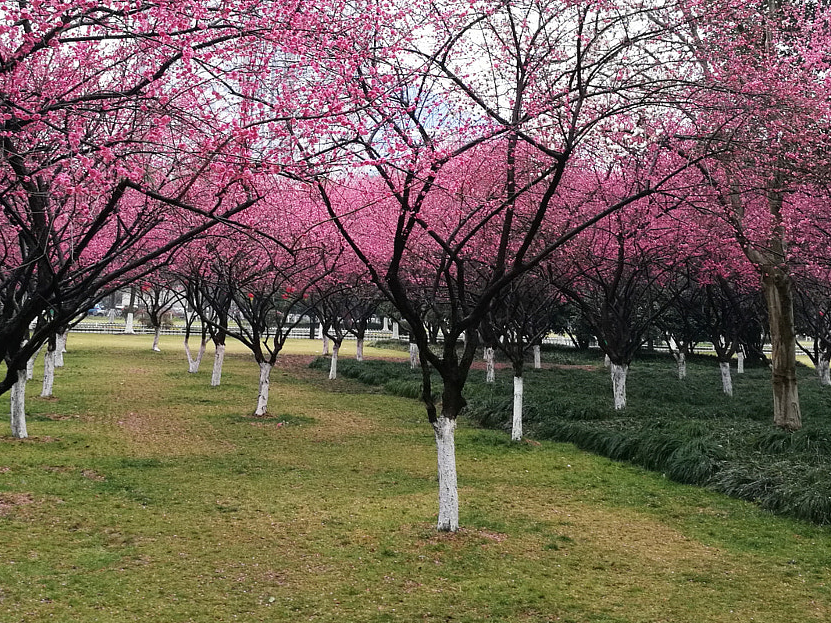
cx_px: 370
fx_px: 1248
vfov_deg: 27.8
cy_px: 183
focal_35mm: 52
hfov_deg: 36.8
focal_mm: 4.5
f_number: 2.2
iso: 50
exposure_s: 1/50
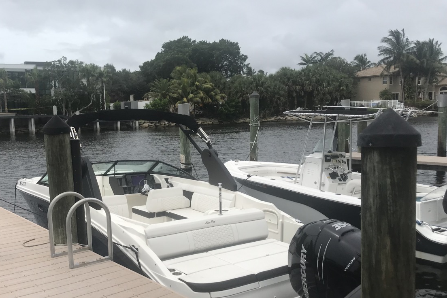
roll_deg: +1.5
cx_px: 170
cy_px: 172
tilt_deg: -9.7
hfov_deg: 50.2
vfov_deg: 35.0
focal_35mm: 38
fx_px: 472
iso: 20
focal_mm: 3.99
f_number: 1.8
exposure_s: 1/4367
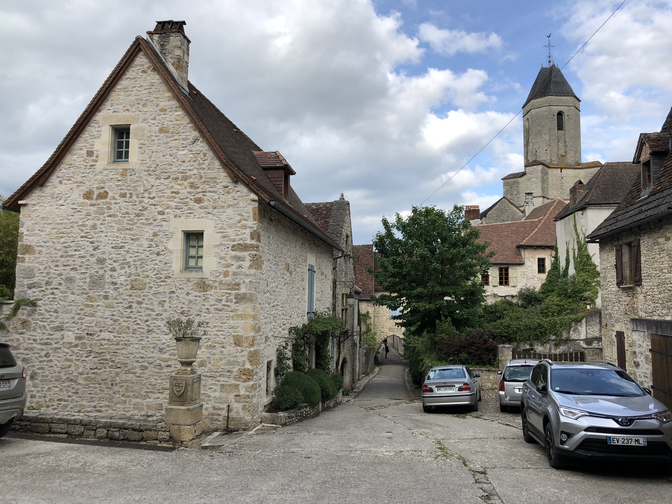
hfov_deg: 63.4
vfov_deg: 49.7
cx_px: 336
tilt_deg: +6.1
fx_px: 544
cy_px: 252
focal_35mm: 28
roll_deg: -0.2
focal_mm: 4
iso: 20
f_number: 1.8
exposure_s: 1/1066
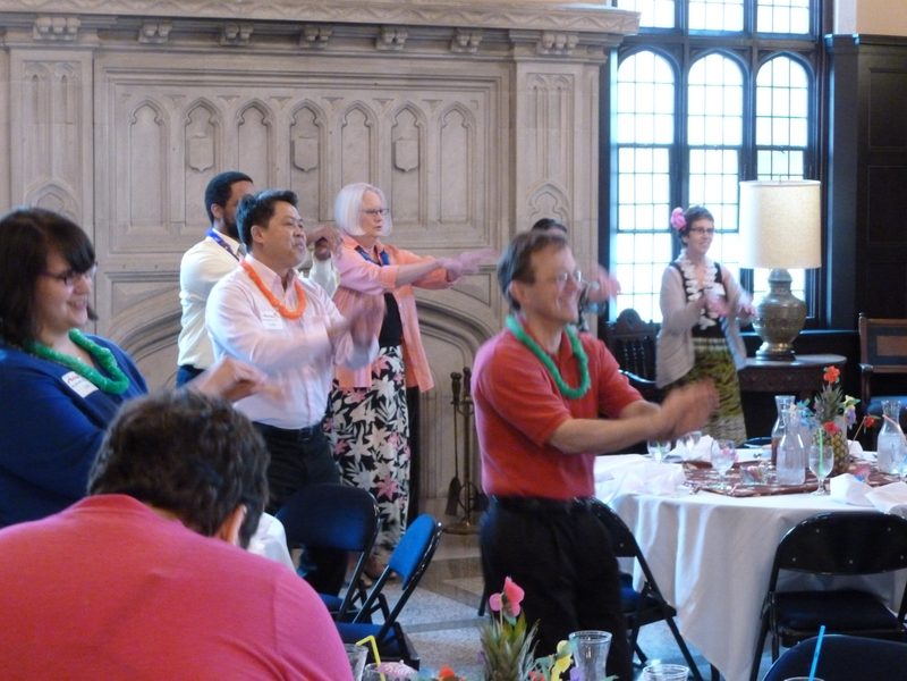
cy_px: 340
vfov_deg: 18.4
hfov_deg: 24.4
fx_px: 2096
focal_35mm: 80
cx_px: 454
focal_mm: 14.2
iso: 800
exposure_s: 1/20
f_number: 4.5
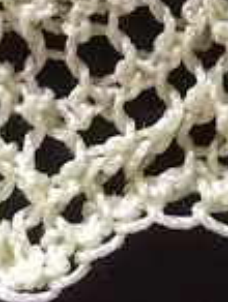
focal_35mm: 127
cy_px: -246
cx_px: 213
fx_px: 1112
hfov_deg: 11.6
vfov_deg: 13.8
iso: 125
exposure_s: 1/30
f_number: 2.2
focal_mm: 4.15
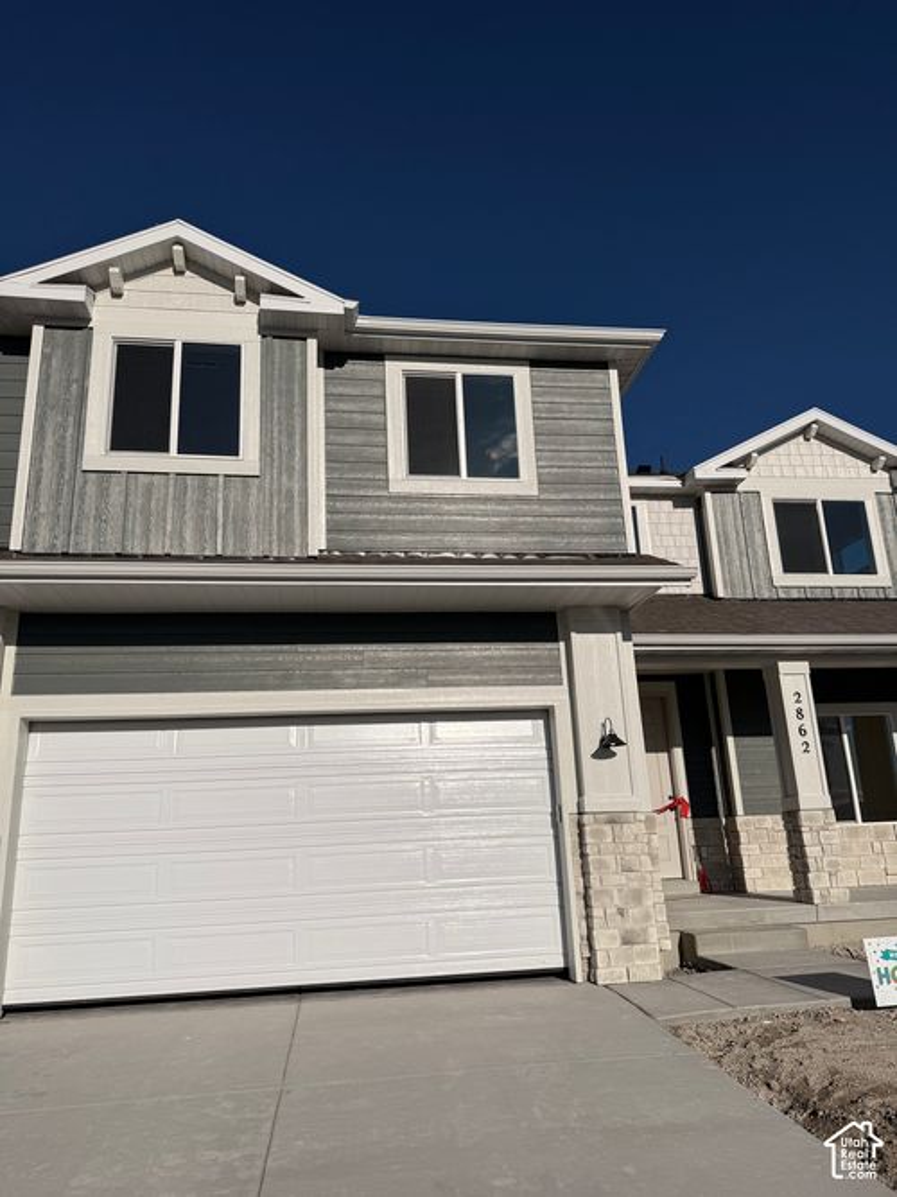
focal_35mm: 24
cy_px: 598
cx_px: 448
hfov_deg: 56.8
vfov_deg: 71.6
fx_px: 829
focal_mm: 6.76
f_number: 1.78
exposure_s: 1/14286
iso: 50
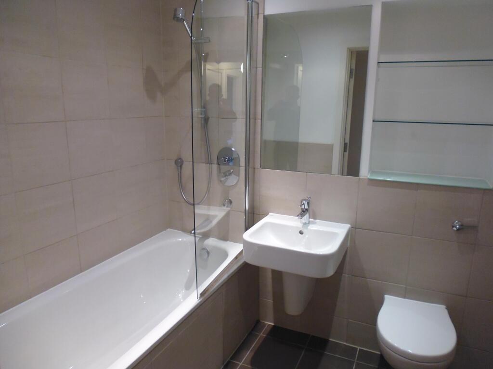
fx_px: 342
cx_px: 246
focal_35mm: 24
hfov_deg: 71.6
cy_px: 184
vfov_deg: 56.8
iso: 400
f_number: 2.8
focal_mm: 4.3
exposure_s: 1/40
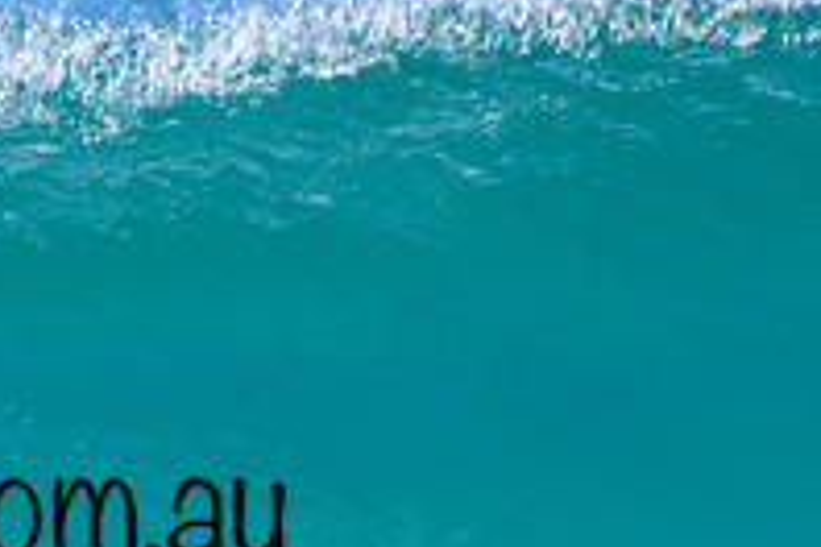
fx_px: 66747
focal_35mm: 2927
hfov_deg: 0.7
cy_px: 462
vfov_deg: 0.5
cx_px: -153
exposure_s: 1/2000
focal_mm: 1000
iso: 1250
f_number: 11
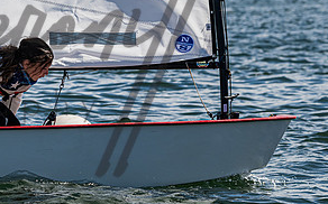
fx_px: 4002
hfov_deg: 4.7
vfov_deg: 2.9
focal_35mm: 448
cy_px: 51
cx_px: 2
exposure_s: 1/1250
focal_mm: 190
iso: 320
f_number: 9
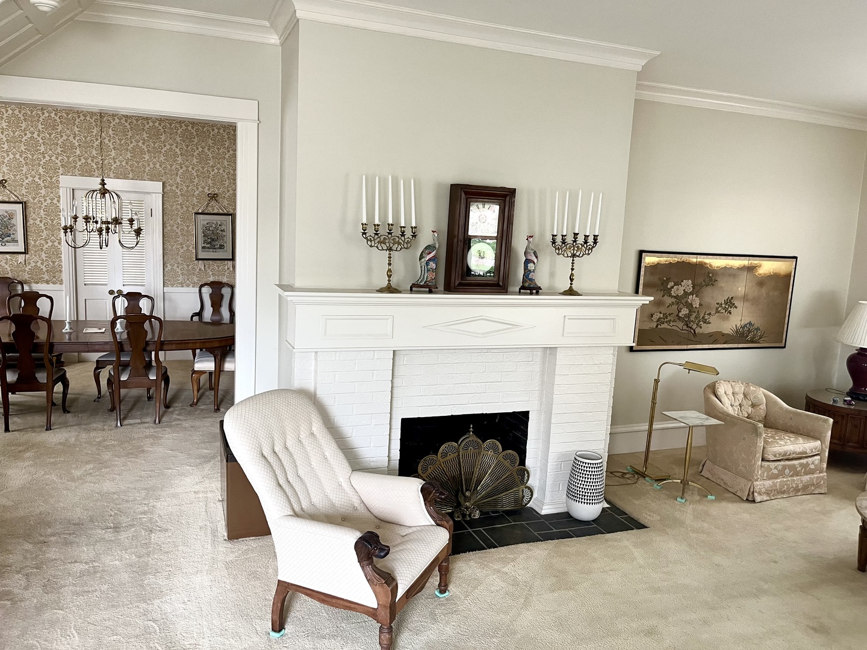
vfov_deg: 53.1
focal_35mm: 26
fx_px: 651
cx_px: 434
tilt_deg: -9.0
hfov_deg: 67.3
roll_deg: -2.8
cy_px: 325
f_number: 1.6
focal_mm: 5.1
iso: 125
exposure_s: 1/73
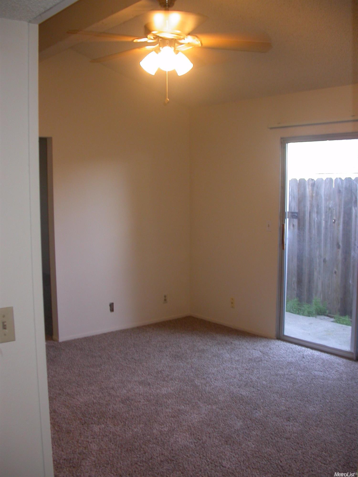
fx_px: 524
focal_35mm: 38
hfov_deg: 37.7
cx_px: 179
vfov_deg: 49.0
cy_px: 238
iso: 100
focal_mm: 7.85
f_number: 2.6
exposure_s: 1/30
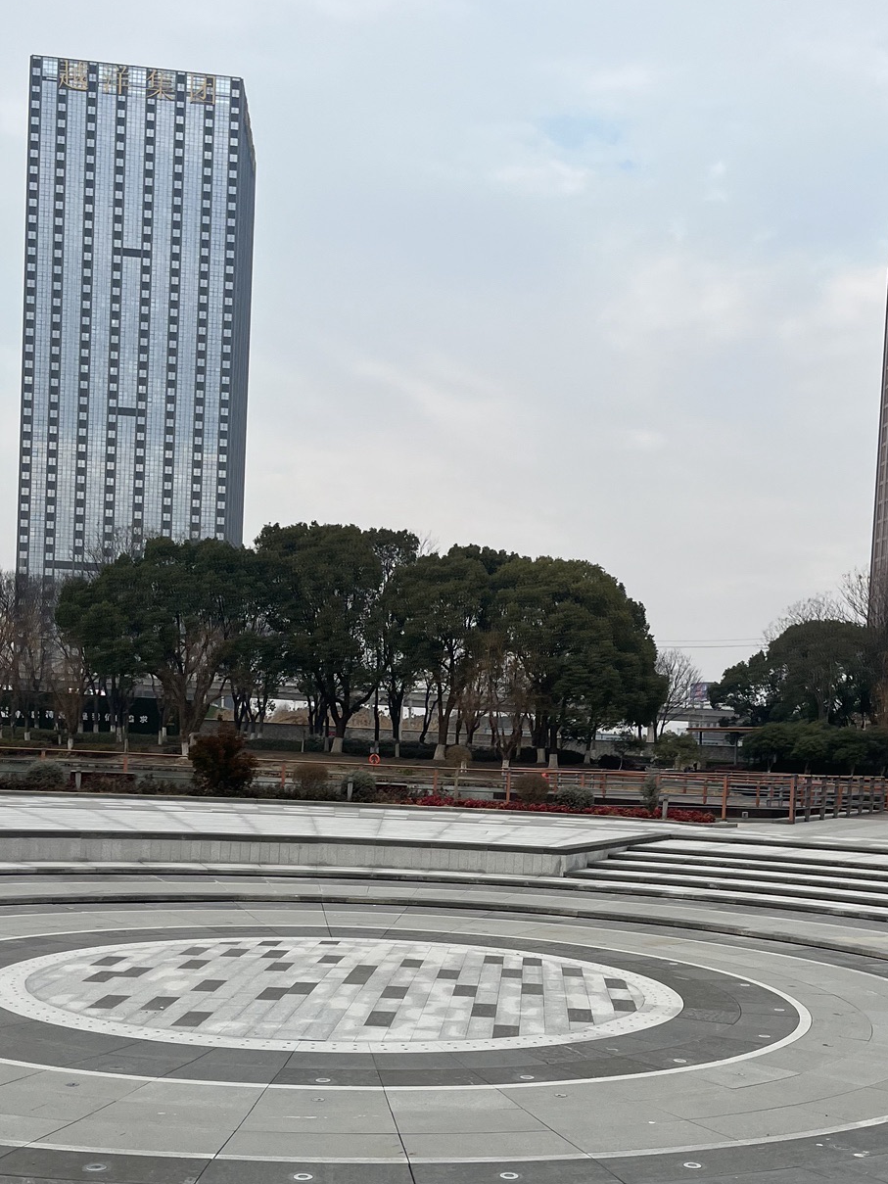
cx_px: 515
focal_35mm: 43
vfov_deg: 43.2
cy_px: 796
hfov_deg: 33.5
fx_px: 1471
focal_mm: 5.1
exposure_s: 1/1279
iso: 50
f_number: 1.6
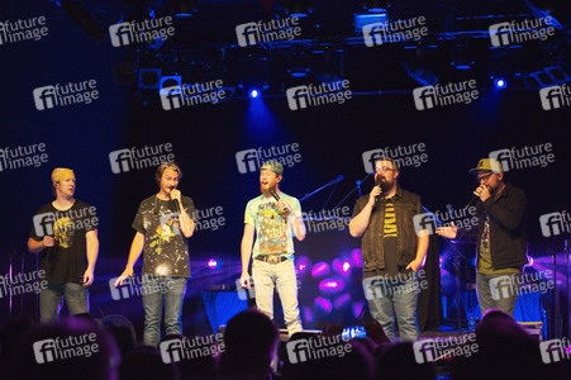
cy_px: 190
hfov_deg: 32.4
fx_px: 983
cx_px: 286
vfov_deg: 21.9
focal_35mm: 62
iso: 3200
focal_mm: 62
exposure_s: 1/320
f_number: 2.8
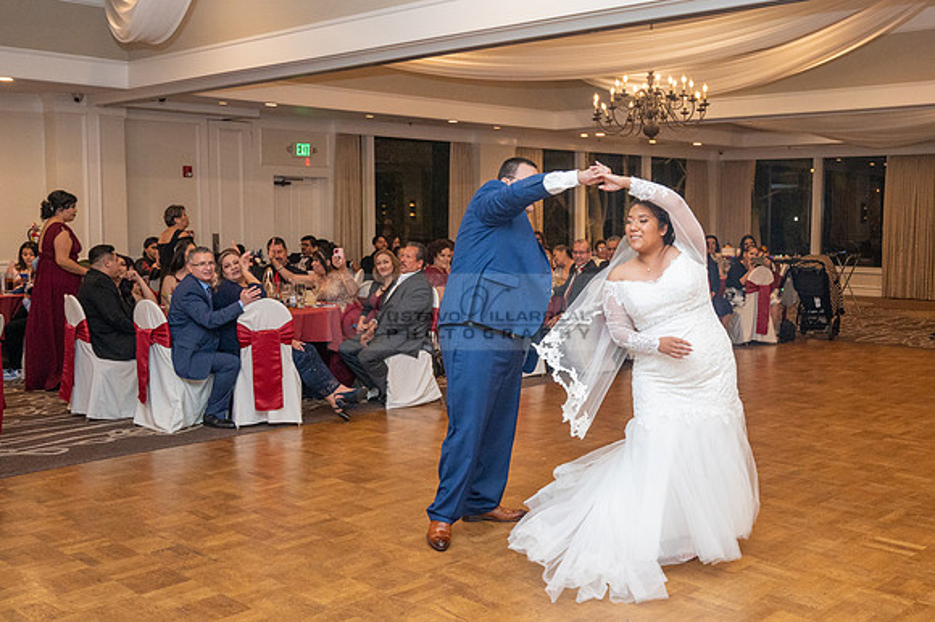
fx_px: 1026
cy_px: 297
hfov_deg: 48.9
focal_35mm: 40
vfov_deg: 33.7
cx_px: 529
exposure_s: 1/160
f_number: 4
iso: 2500
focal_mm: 30.5
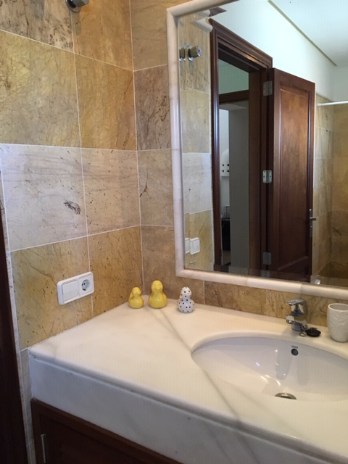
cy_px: 232
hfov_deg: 48.2
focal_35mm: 29
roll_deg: +1.6
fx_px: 389
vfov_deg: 61.7
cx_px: 174
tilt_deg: -11.3
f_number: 2.2
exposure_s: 1/25
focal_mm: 4.15
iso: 200
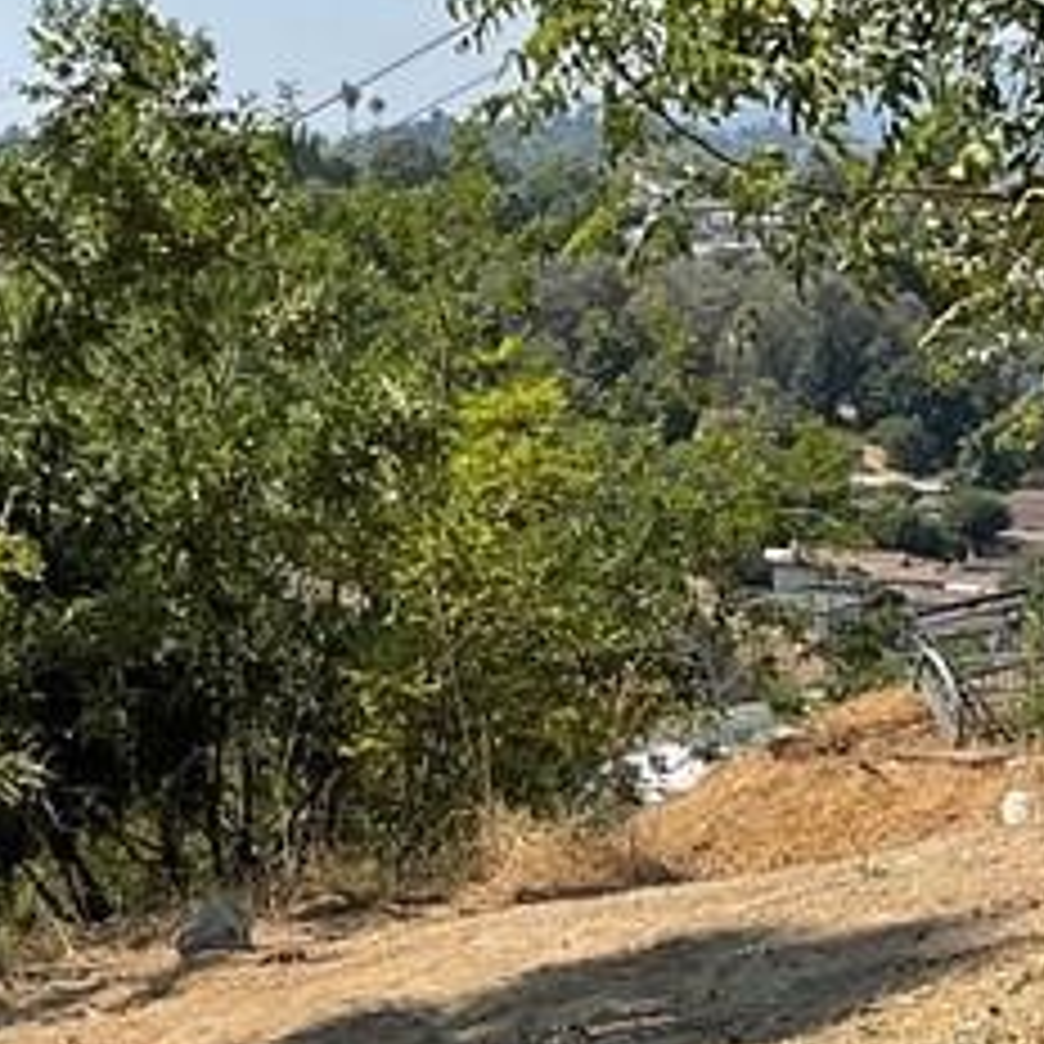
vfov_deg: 15.4
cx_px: 90
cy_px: 738
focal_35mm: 113
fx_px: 3856
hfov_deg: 15.2
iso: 16
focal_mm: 3
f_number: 1.8
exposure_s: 1/1912
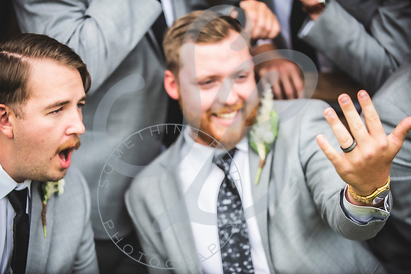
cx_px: 206
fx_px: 1199
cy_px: 137
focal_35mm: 105
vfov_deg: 13.0
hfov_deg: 19.5
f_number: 2.8
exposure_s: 1/400
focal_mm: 105
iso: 200
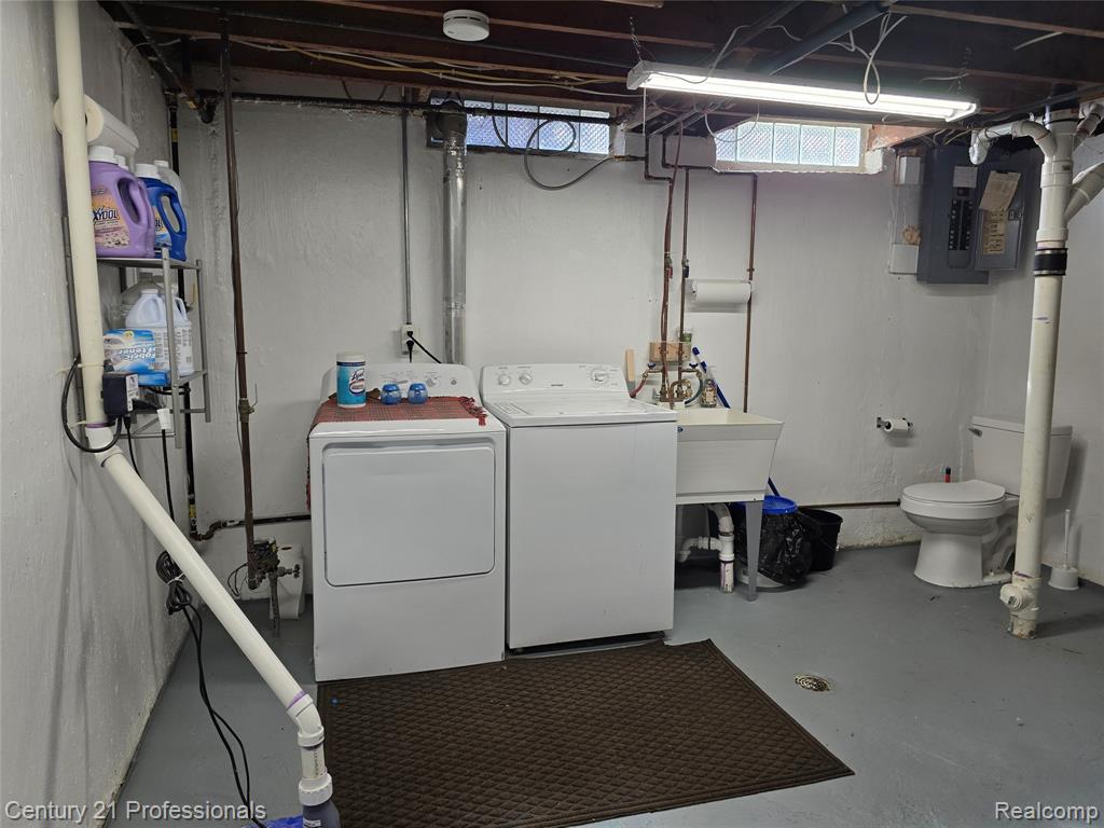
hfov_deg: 73.9
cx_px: 552
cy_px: 414
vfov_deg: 58.9
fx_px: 734
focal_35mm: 23
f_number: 1.7
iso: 50
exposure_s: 1/120
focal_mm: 6.3
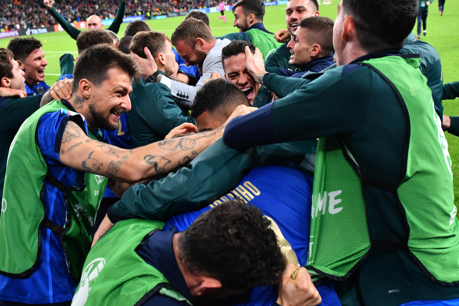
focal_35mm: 36
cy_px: 153
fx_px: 459
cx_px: 230
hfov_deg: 53.1
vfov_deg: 36.9
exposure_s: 1/640
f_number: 4.5
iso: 1600
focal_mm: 24
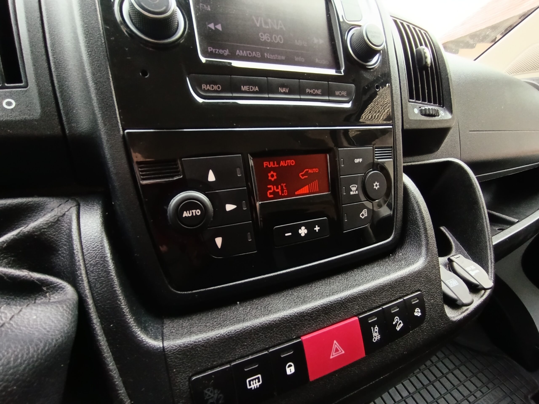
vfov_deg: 78.1
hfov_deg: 94.5
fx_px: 249
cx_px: 270
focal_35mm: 16
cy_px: 202
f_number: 2.2
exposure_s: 1/100
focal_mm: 1.65
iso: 320
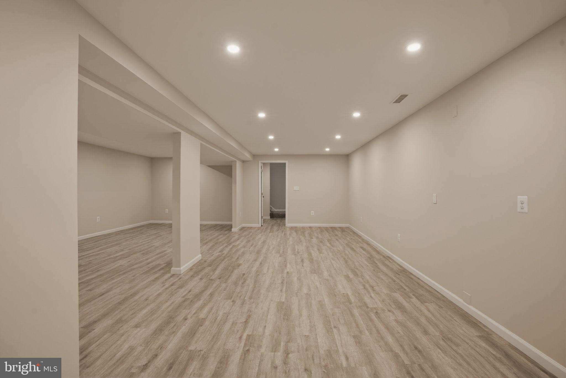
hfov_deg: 96.7
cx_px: 283
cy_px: 189
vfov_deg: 73.8
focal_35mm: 16
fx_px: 252
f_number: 8
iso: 400
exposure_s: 1/20
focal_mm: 16
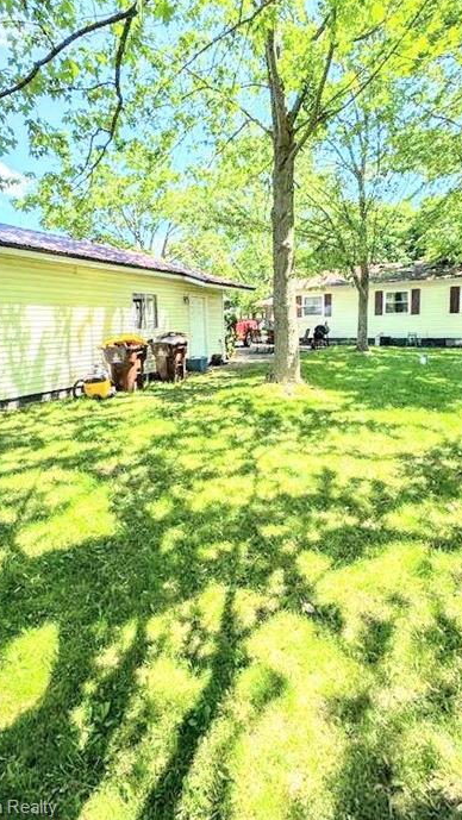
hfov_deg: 64.0
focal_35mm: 17
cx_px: 231
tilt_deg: -5.2
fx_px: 370
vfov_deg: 95.5
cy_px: 364
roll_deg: +0.1
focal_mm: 2.22
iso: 40
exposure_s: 1/366
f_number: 2.2
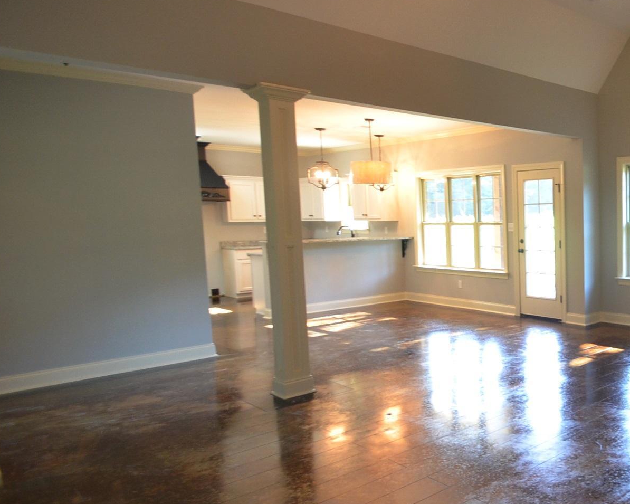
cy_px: 254
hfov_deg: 51.1
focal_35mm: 29
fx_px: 541
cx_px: 600
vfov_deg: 50.0
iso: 720
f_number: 4
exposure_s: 1/60
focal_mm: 10
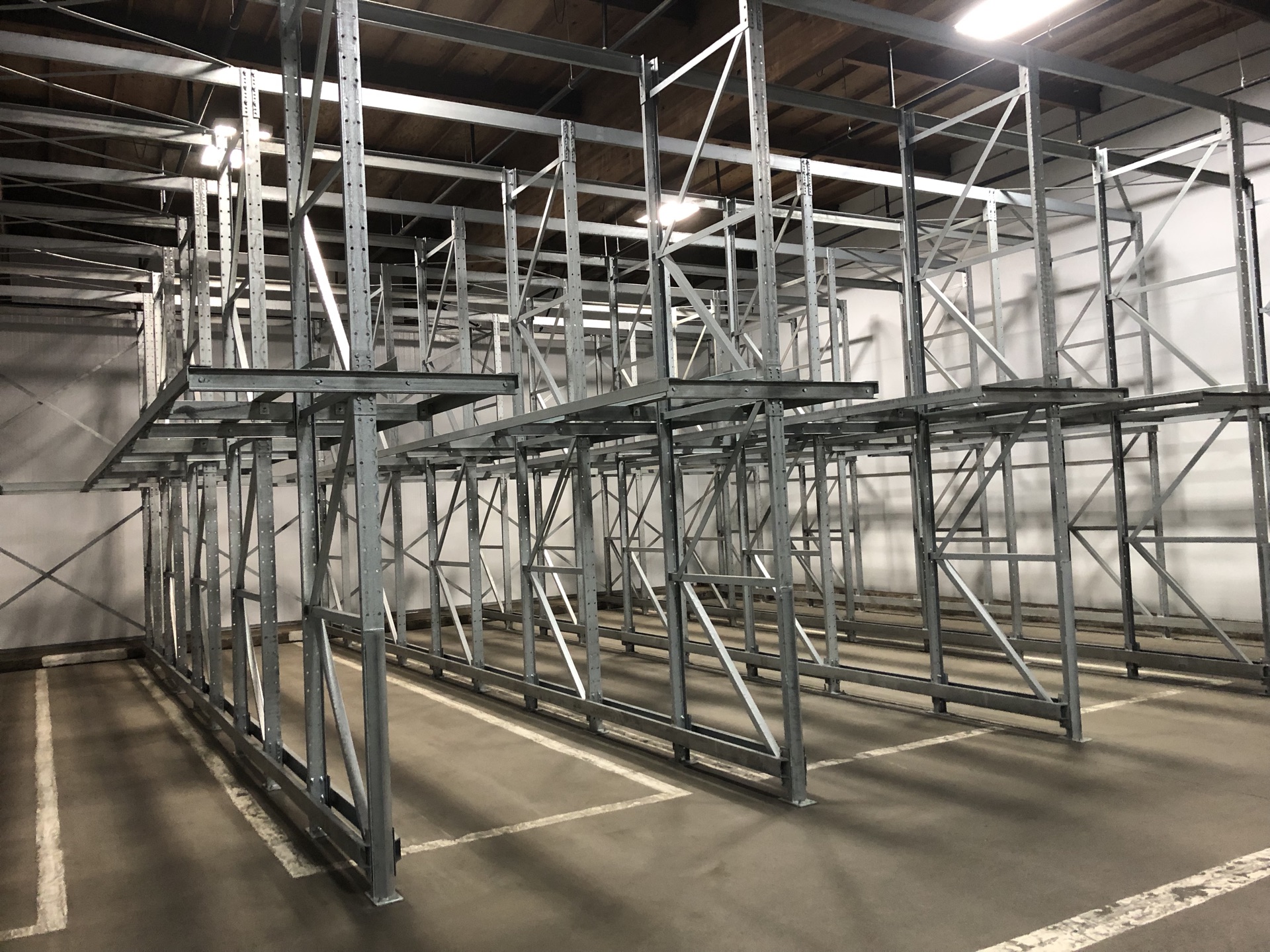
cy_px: 476
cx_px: 635
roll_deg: +2.3
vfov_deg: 49.7
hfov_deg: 63.4
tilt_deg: +1.4
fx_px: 1027
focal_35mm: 28
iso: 80
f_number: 1.8
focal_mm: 3.99
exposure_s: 1/15
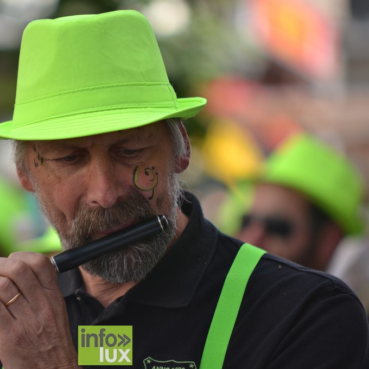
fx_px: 3473
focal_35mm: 288
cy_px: 184
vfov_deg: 6.1
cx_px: 105
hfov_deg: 6.1
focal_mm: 150
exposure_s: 1/500
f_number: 2.8
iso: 100
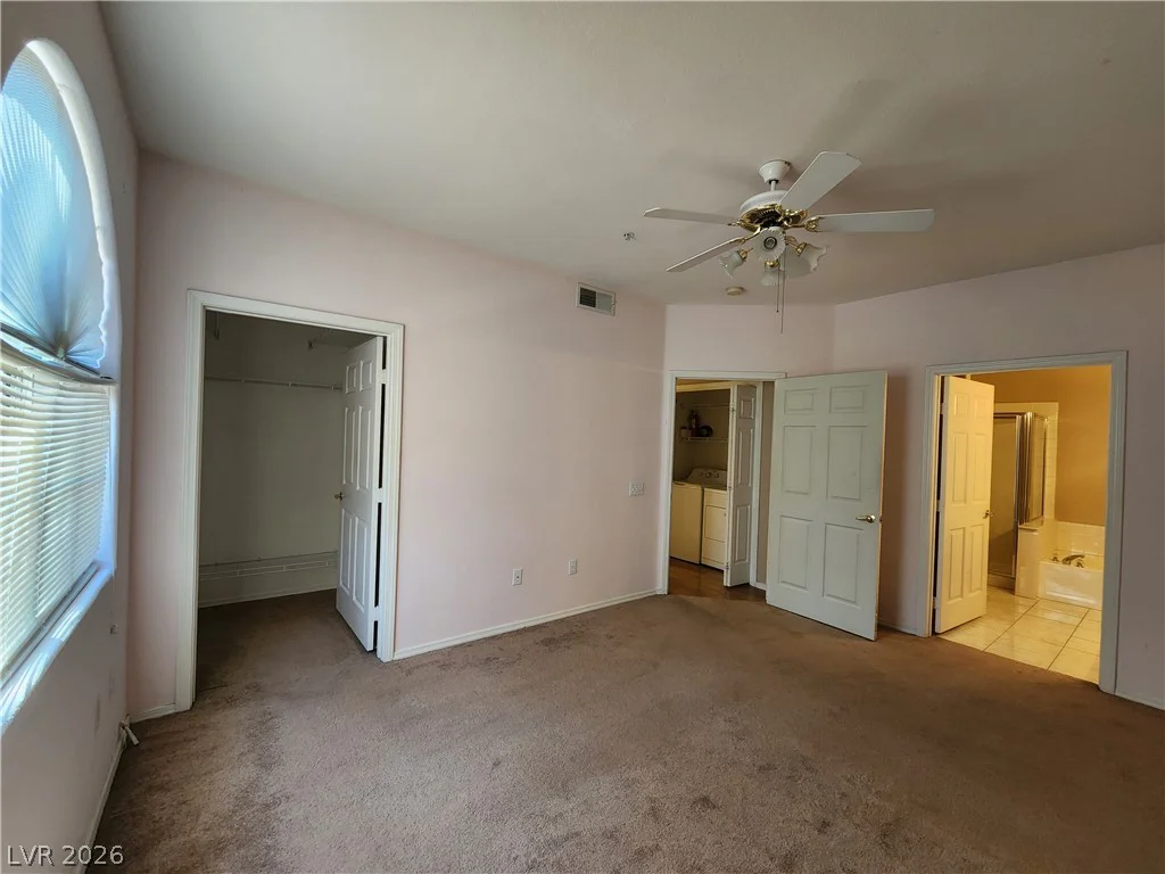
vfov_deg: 89.9
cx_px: 582
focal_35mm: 13
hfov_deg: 106.2
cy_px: 437
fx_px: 438
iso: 250
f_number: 2.2
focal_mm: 2.2
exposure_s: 1/60
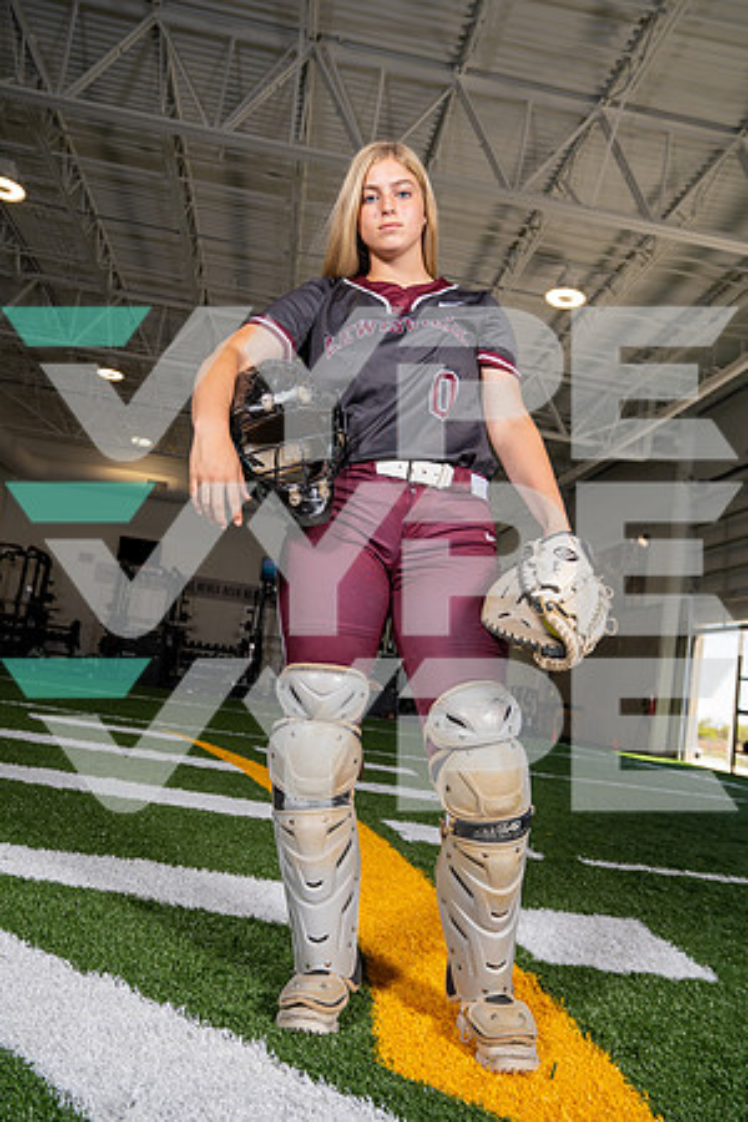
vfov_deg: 61.9
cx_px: 374
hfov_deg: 43.6
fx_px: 935
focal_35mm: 30
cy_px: 561
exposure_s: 1/200
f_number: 5.6
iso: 200
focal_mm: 30
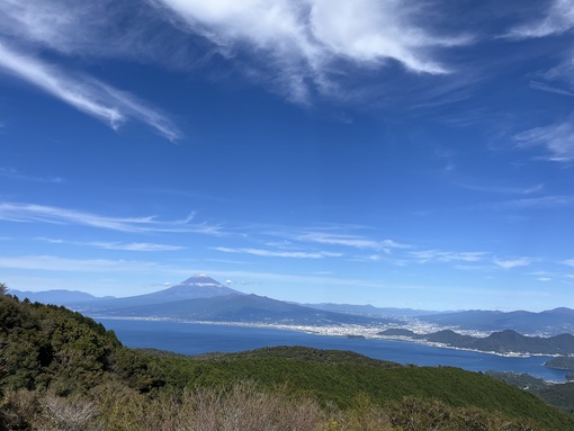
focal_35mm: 26
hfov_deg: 67.3
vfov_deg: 53.1
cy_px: 216
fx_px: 431
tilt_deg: +12.0
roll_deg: -2.2
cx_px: 287
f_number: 1.6
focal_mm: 5.1
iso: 50
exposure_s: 1/5848
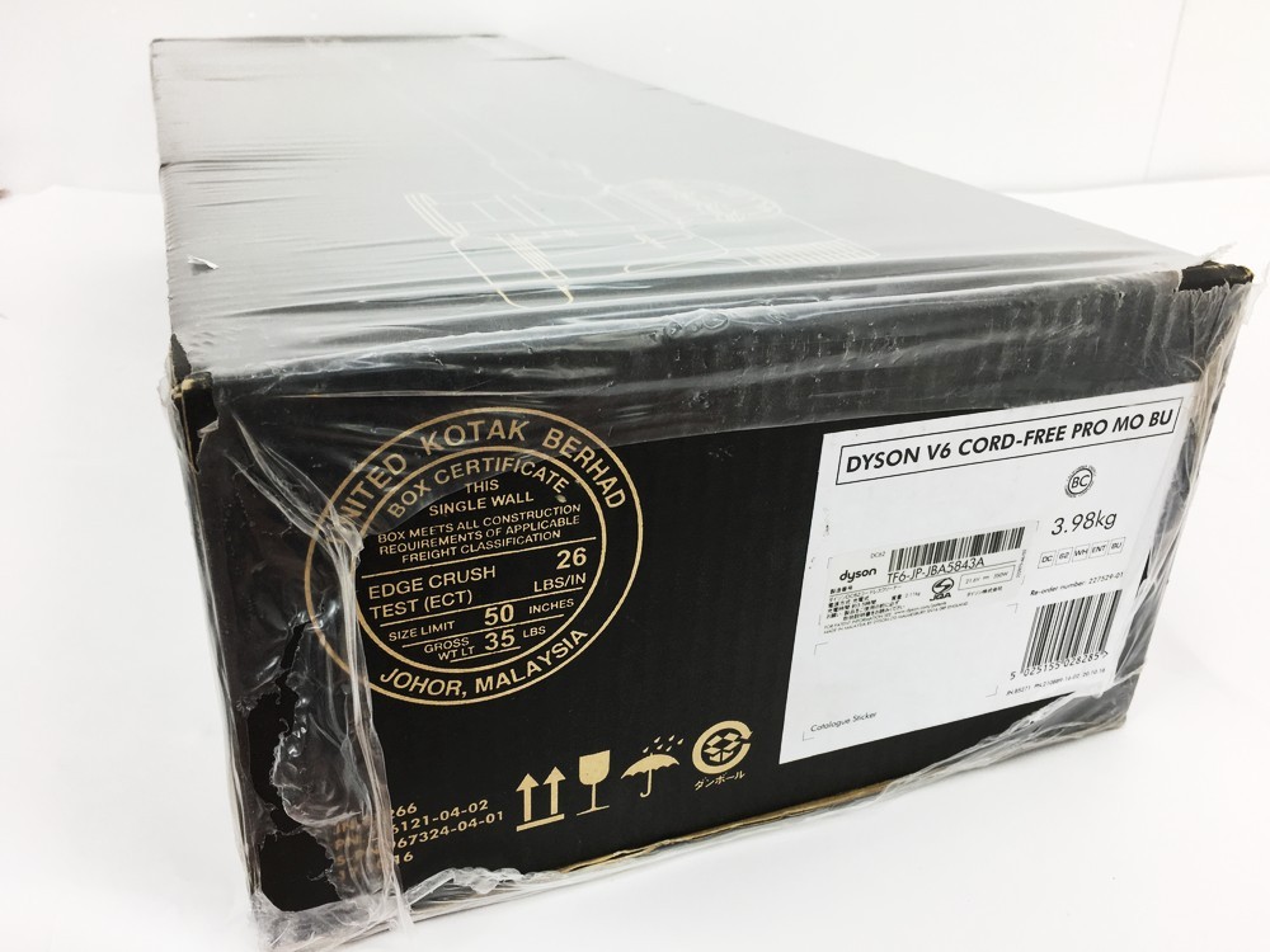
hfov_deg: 61.7
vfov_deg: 48.2
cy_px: 476
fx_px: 1064
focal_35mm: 29
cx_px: 635
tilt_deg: -26.2
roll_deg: -1.1
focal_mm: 4.15
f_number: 2.2
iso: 40
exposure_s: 1/100
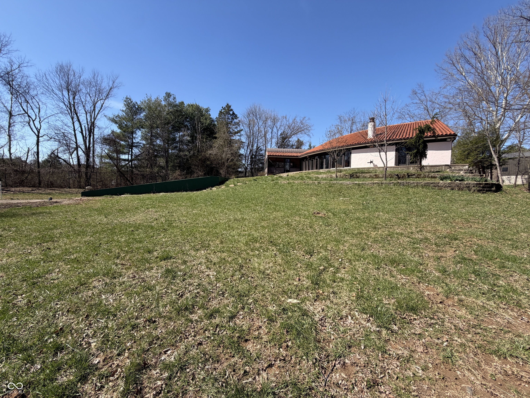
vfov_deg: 85.7
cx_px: 265
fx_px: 214
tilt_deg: -3.0
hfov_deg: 102.1
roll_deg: -1.5
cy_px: 199
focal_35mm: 14
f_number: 2.2
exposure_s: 1/770
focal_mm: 2.22
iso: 32
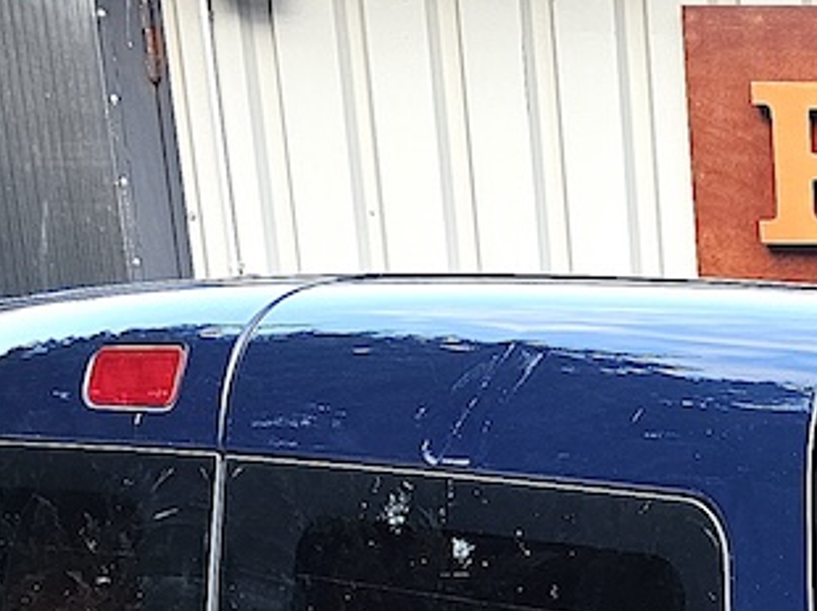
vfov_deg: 12.5
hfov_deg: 17.0
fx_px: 2453
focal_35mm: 104
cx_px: 1244
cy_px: 1225
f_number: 1.7
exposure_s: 1/180
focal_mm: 6.3
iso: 100
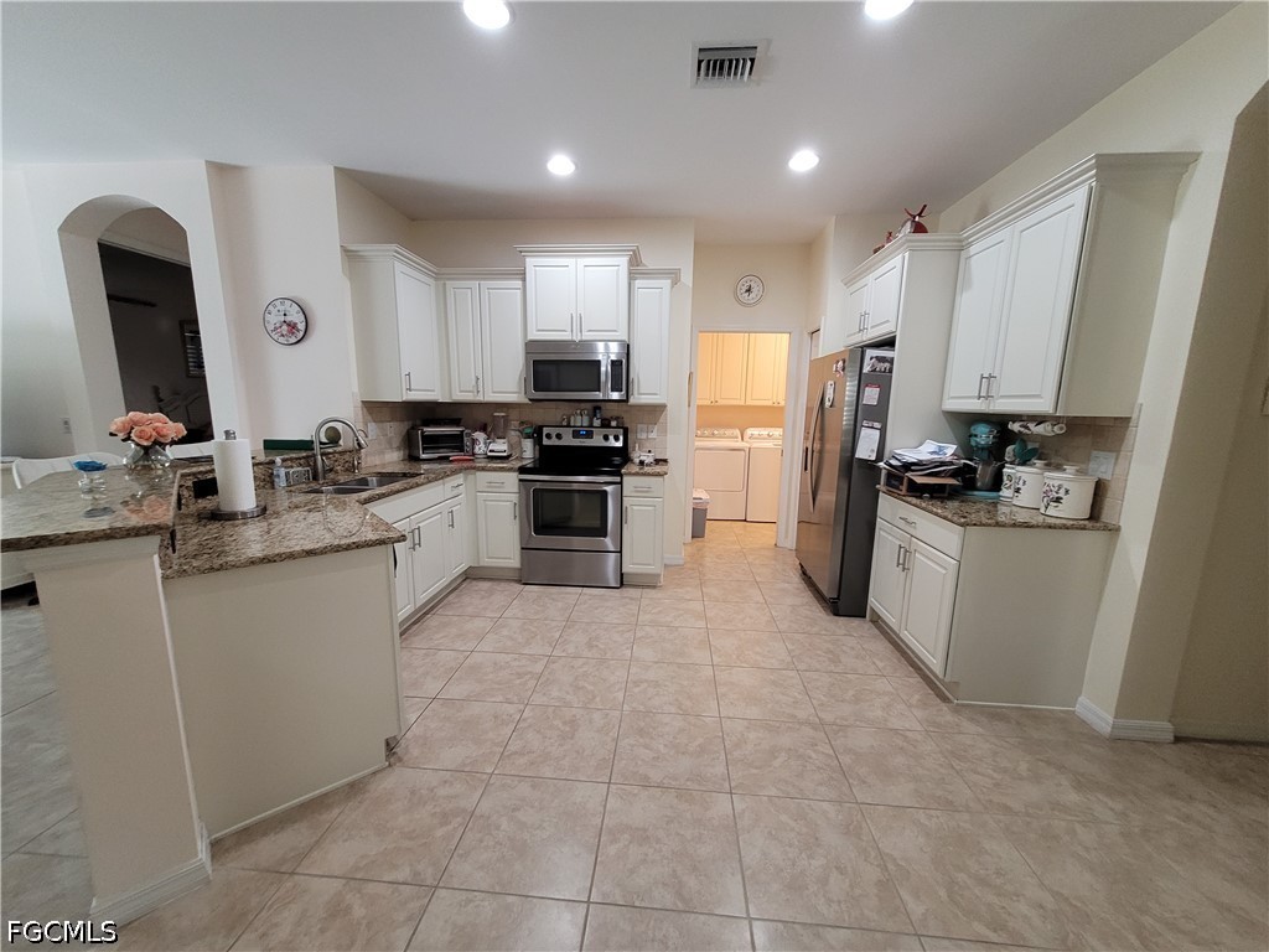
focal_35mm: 13
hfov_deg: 106.2
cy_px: 476
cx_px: 634
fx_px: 477
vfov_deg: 89.9
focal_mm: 1.74
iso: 320
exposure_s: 1/60
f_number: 2.2
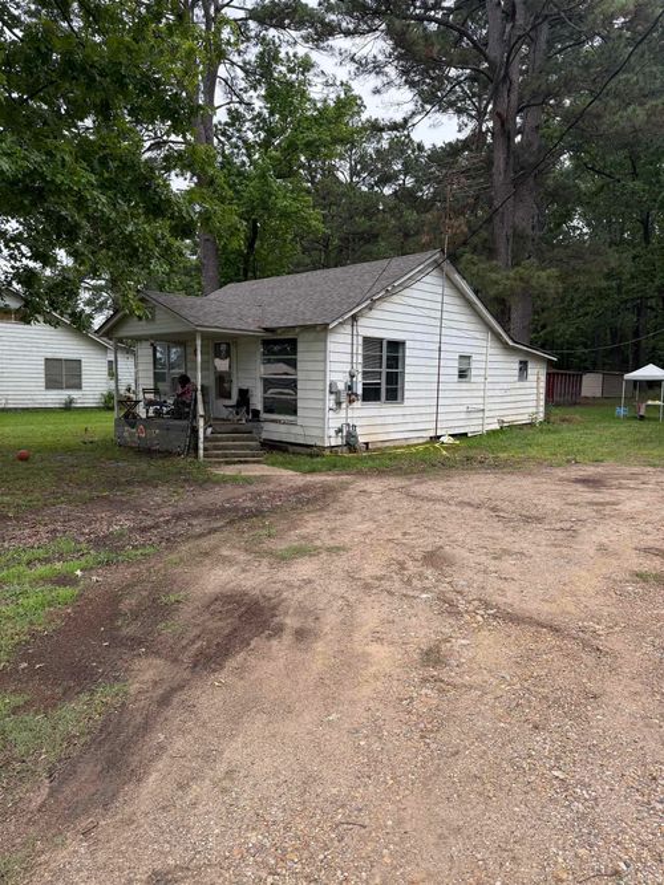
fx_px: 614
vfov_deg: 71.6
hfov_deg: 56.8
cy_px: 442
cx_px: 332
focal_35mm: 24
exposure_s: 1/1018
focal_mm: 6.76
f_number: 1.78
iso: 100
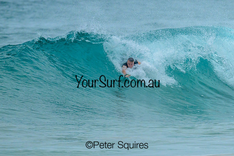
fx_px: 7154
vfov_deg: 1.3
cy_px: 59
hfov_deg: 1.9
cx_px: 161
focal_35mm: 1100
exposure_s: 1/2500
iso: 1250
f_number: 6.3
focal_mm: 800
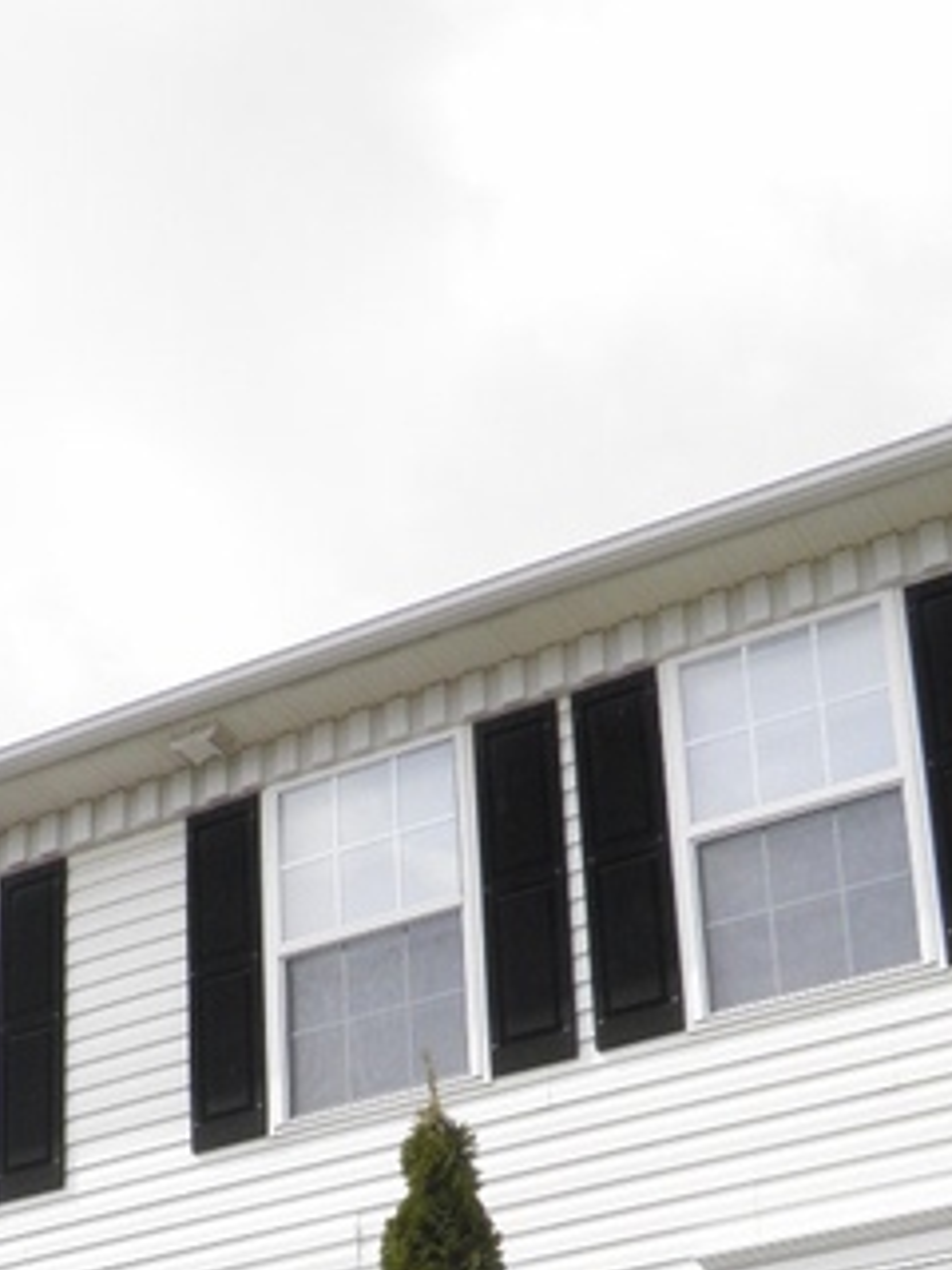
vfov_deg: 25.5
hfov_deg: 20.9
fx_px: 2567
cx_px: 266
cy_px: 1441
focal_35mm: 70
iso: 50
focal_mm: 4.9
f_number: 5.7
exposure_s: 1/200
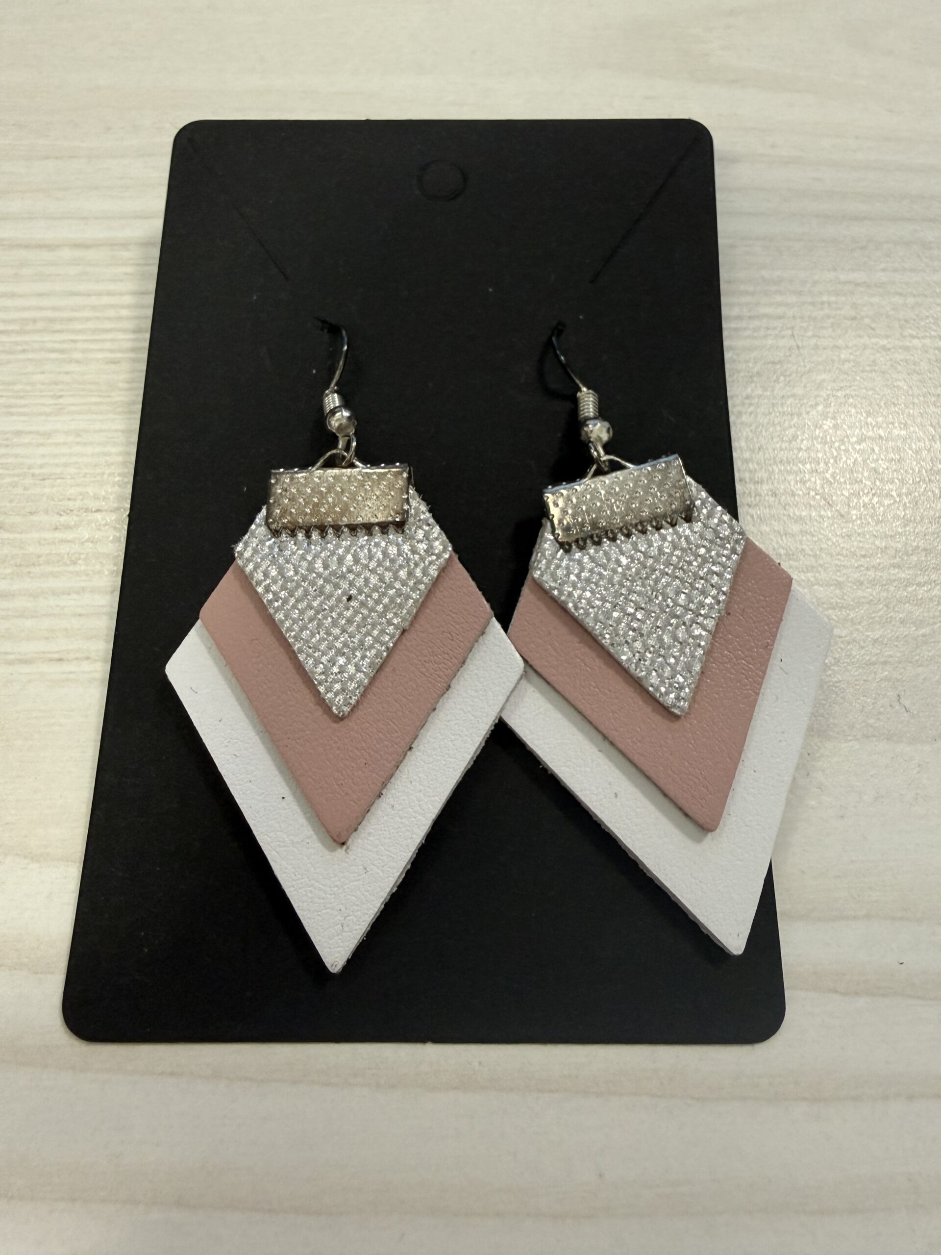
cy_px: 628
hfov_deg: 54.9
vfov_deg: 69.4
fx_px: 906
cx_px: 470
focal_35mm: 25
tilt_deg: -64.4
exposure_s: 1/47
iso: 250
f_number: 2.2
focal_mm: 2.22
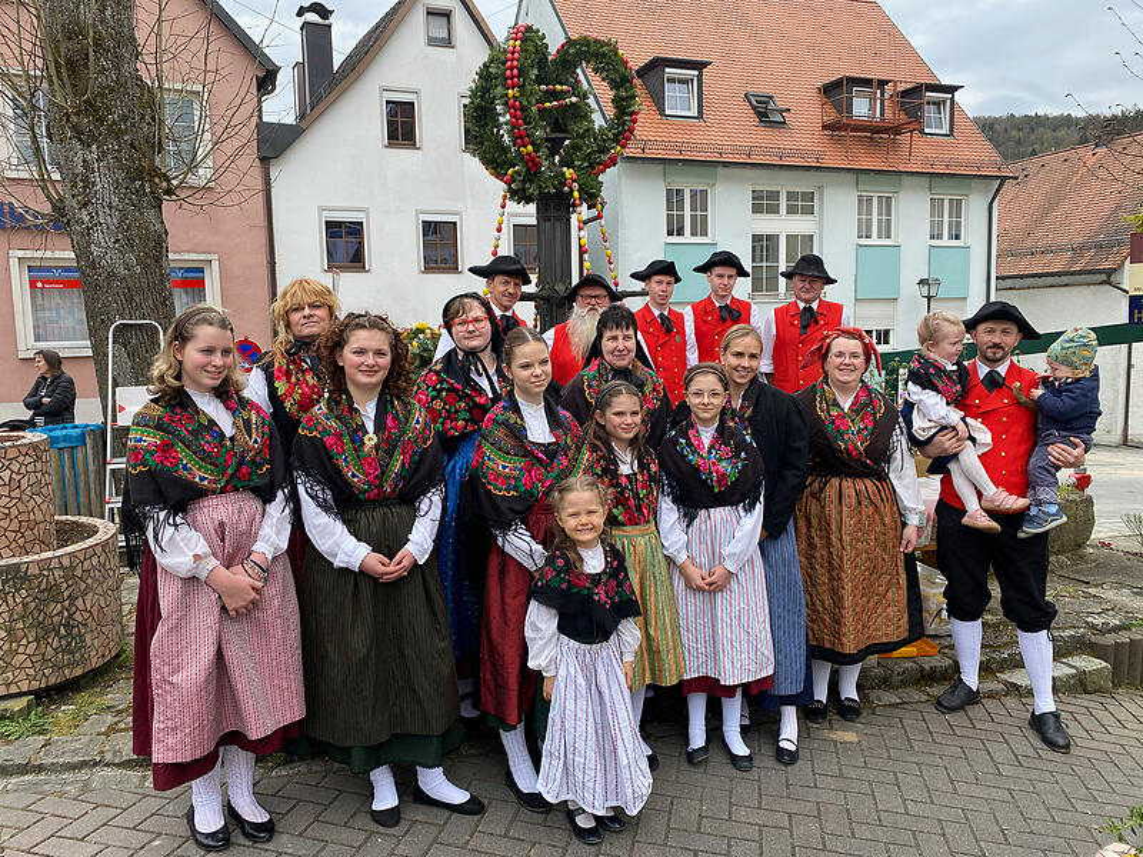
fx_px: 859
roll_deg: +1.7
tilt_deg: -6.4
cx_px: 572
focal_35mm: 26
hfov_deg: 67.3
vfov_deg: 53.1
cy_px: 428
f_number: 1.8
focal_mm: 4.25
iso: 32
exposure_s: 1/728
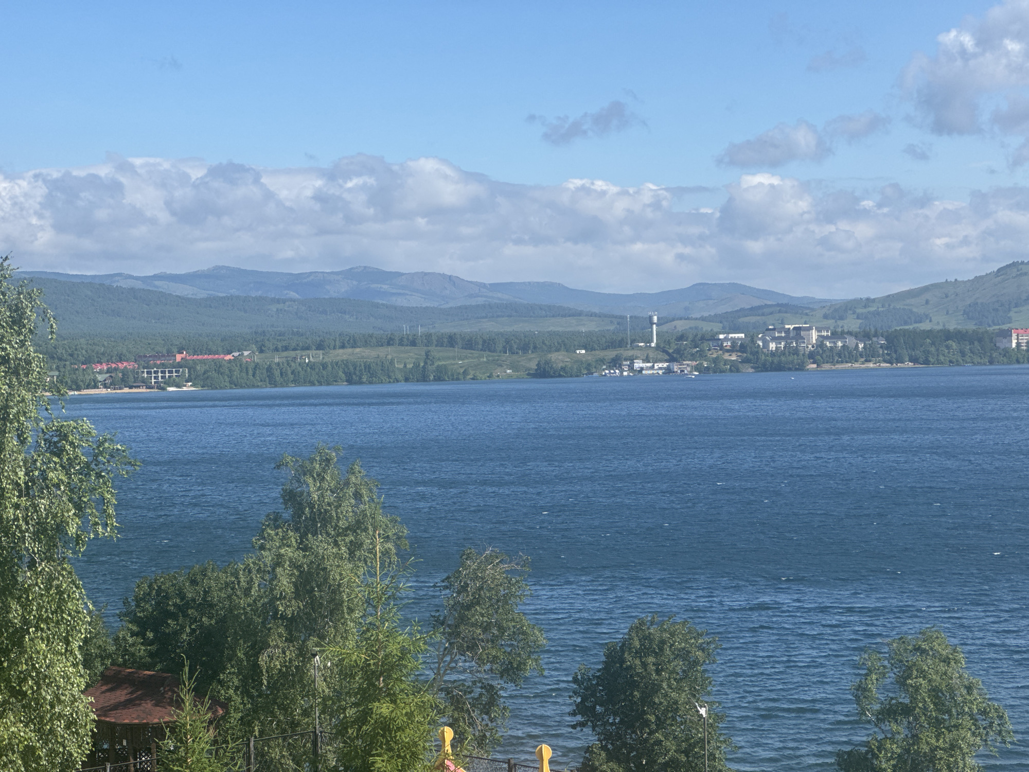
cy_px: 386
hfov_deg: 25.3
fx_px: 2289
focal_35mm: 77
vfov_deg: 19.1
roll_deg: +1.5
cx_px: 514
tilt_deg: -0.4
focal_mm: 9
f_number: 2.8
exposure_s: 1/769
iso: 25
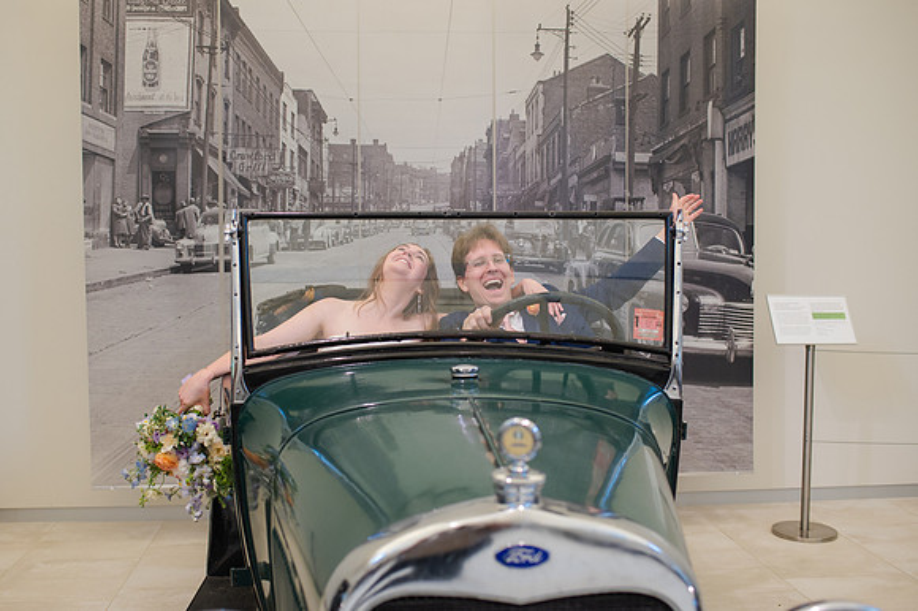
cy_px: 305
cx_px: 420
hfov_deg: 50.0
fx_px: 984
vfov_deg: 34.5
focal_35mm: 39
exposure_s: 1/250
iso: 800
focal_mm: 35
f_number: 3.2
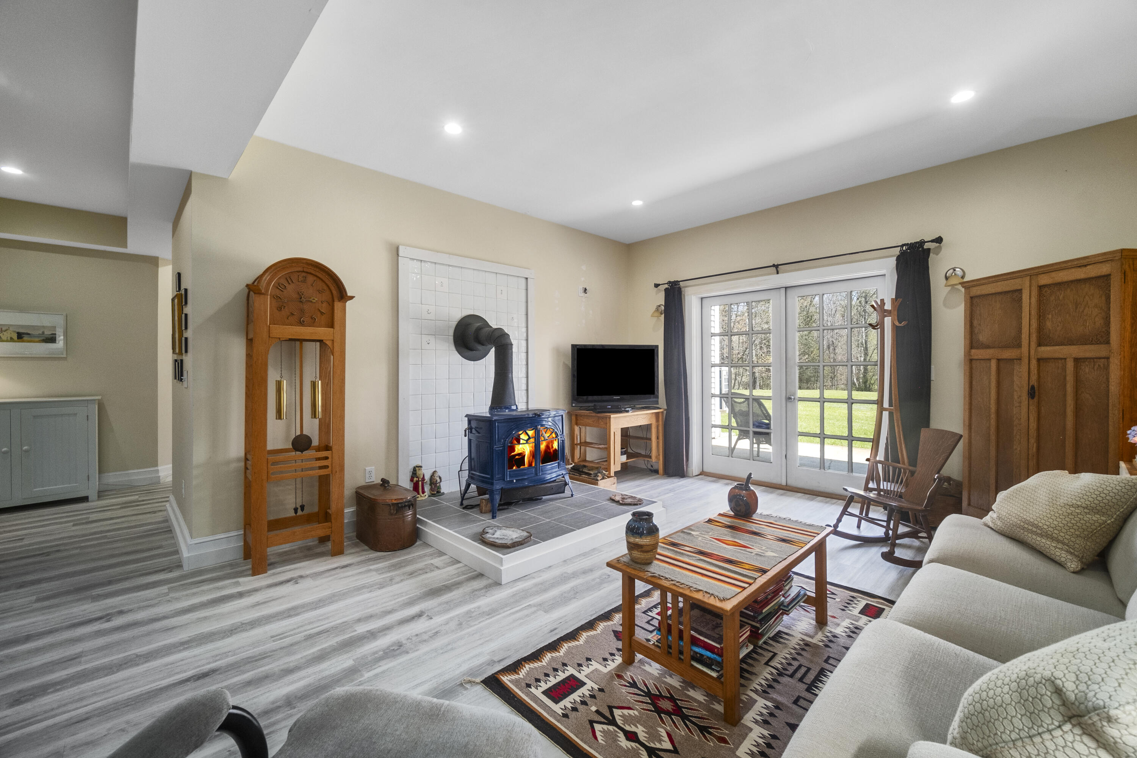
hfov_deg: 104.3
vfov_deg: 81.2
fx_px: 442
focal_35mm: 14
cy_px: 379
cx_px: 568
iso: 400
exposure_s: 1/13
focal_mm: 9
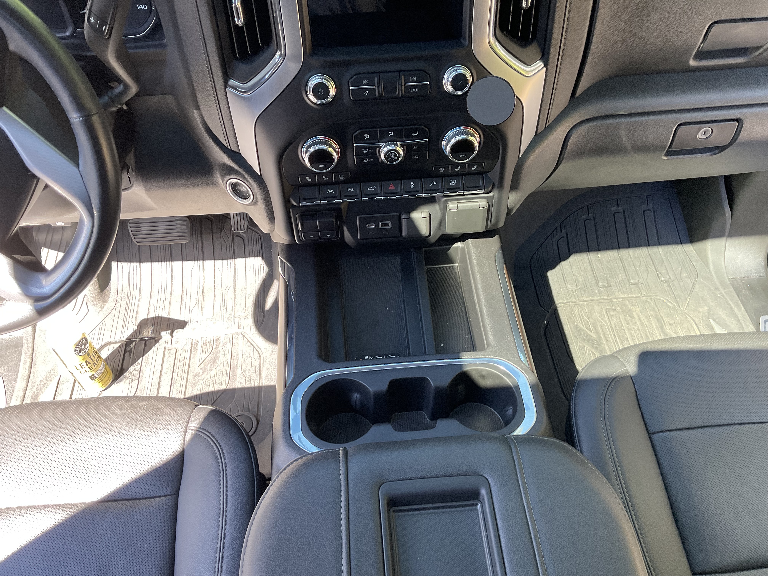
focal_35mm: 29
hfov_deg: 61.7
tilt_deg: -54.3
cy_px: 288
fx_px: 643
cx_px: 384
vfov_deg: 48.2
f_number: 1.8
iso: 50
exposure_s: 1/122
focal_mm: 3
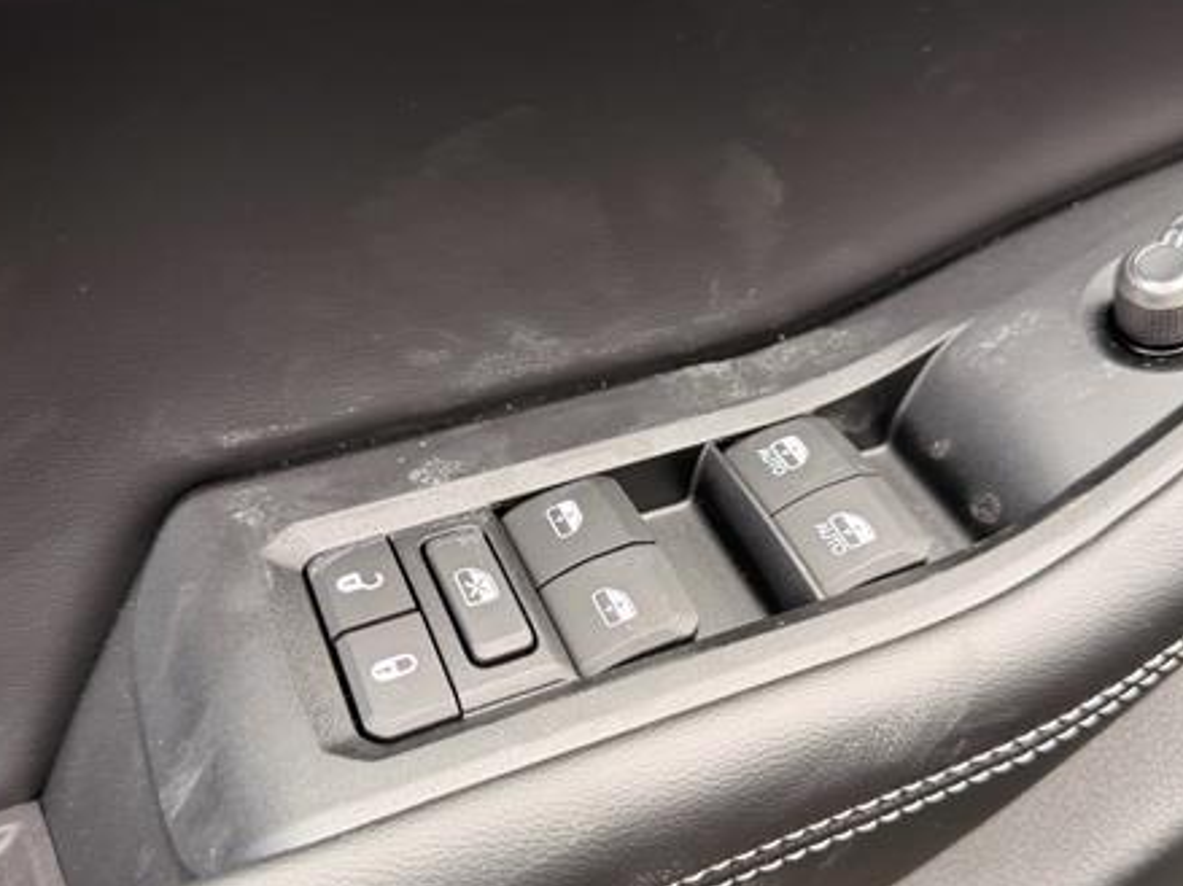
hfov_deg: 52.6
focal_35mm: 35
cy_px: 482
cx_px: 612
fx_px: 1196
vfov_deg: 40.6
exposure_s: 1/147
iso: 100
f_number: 1.78
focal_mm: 6.76
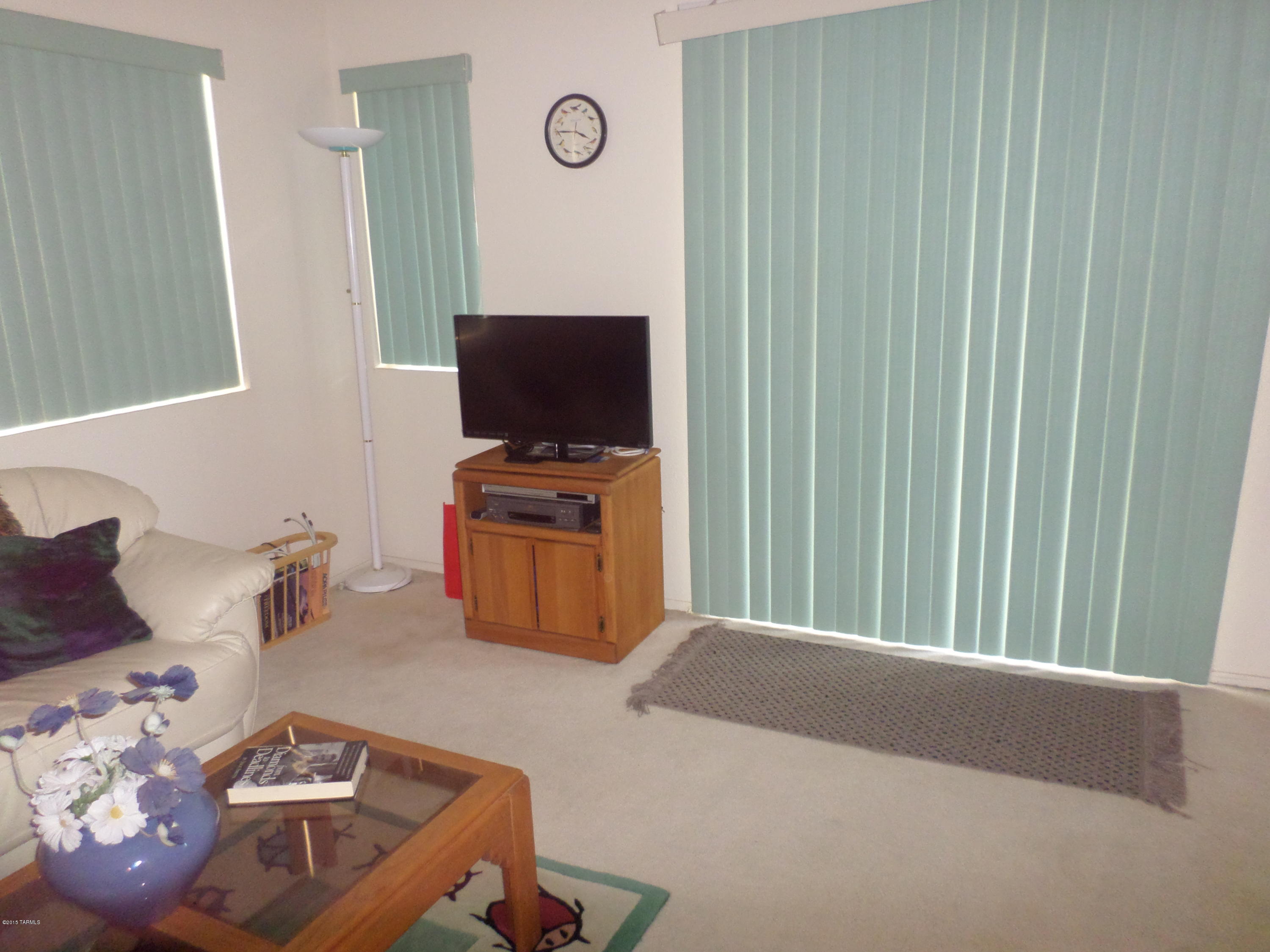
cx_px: 635
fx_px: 917
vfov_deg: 54.9
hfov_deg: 69.4
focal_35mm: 25
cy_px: 476
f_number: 2.5
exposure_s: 1/30
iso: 240
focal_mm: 4.5
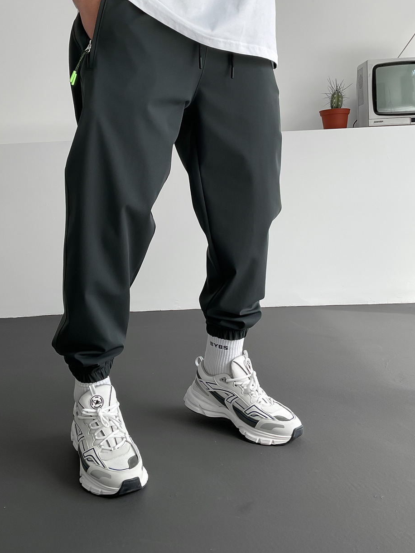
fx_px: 607
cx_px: 173
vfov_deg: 48.4
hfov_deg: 37.6
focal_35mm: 38
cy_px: 202
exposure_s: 1/140
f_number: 1.8
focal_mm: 3
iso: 16
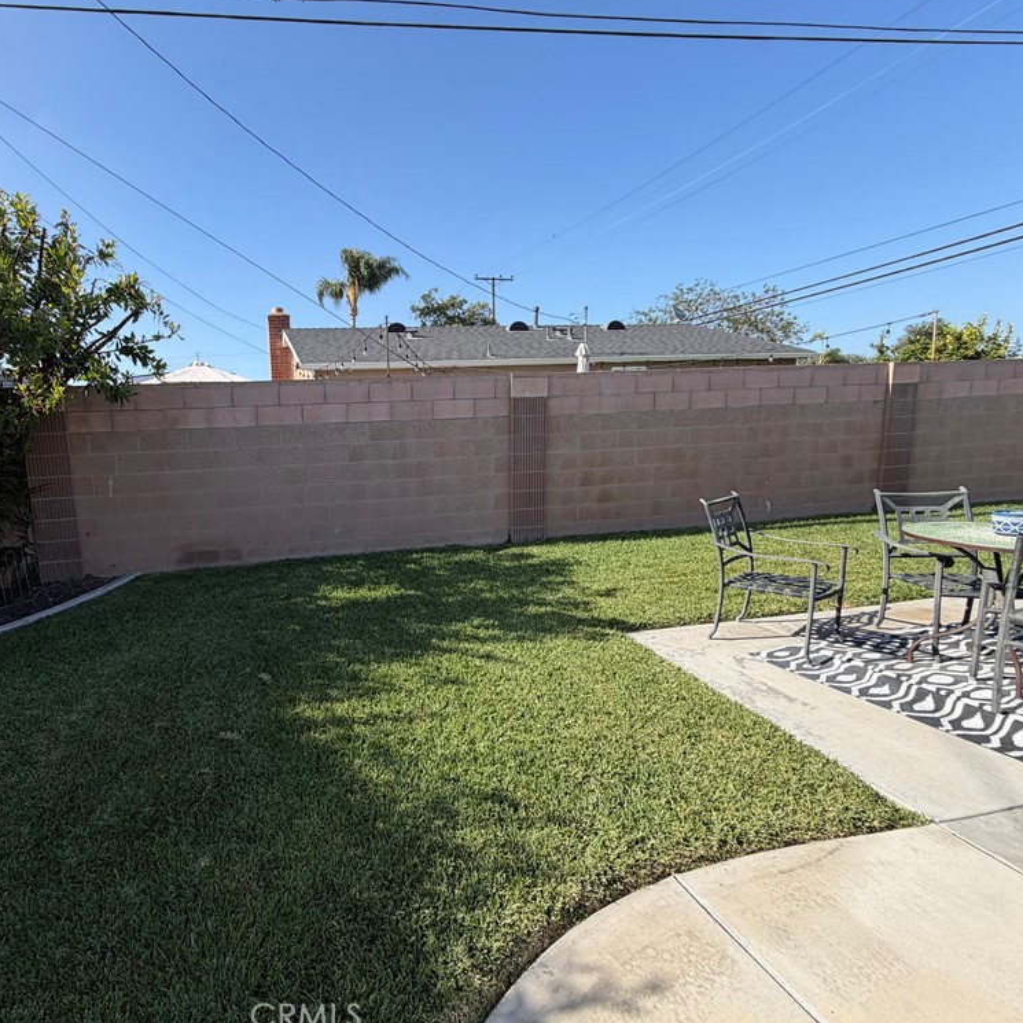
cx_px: 346
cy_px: 508
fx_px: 568
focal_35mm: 17
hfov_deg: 81.3
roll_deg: +2.3
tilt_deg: -8.2
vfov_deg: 84.0
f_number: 2.2
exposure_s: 1/770
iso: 32
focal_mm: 2.22
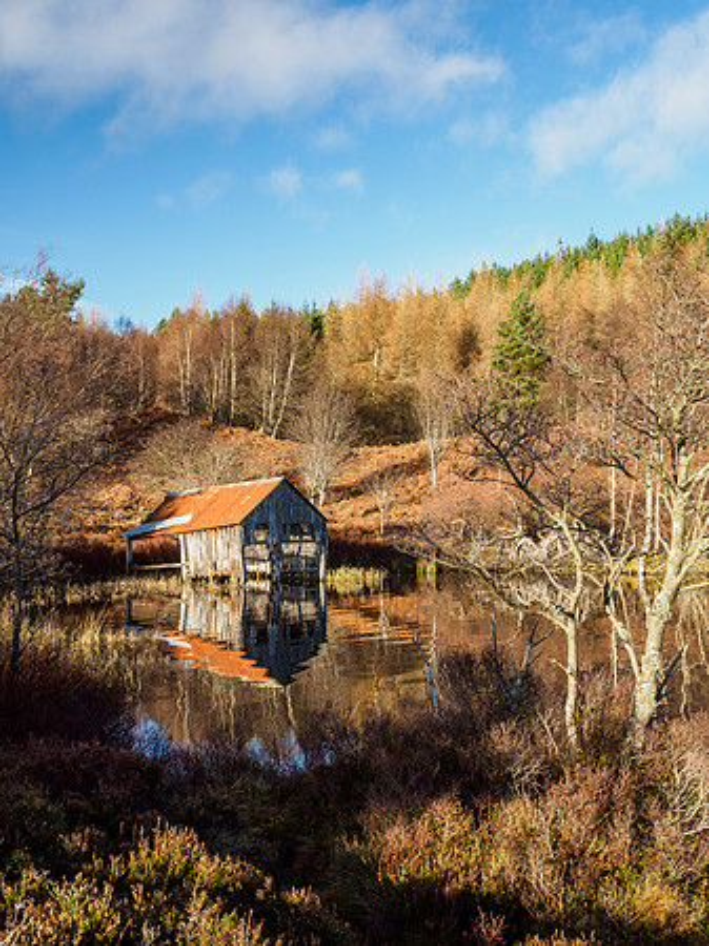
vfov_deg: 46.8
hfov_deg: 35.9
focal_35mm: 40
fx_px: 1093
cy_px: 473
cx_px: 354
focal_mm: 20
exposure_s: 1/80
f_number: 7.1
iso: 200
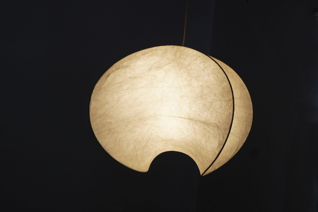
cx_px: 159
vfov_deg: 22.6
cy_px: 106
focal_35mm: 60
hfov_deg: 33.4
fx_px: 530
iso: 400
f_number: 5.6
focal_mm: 40
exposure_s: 1/60
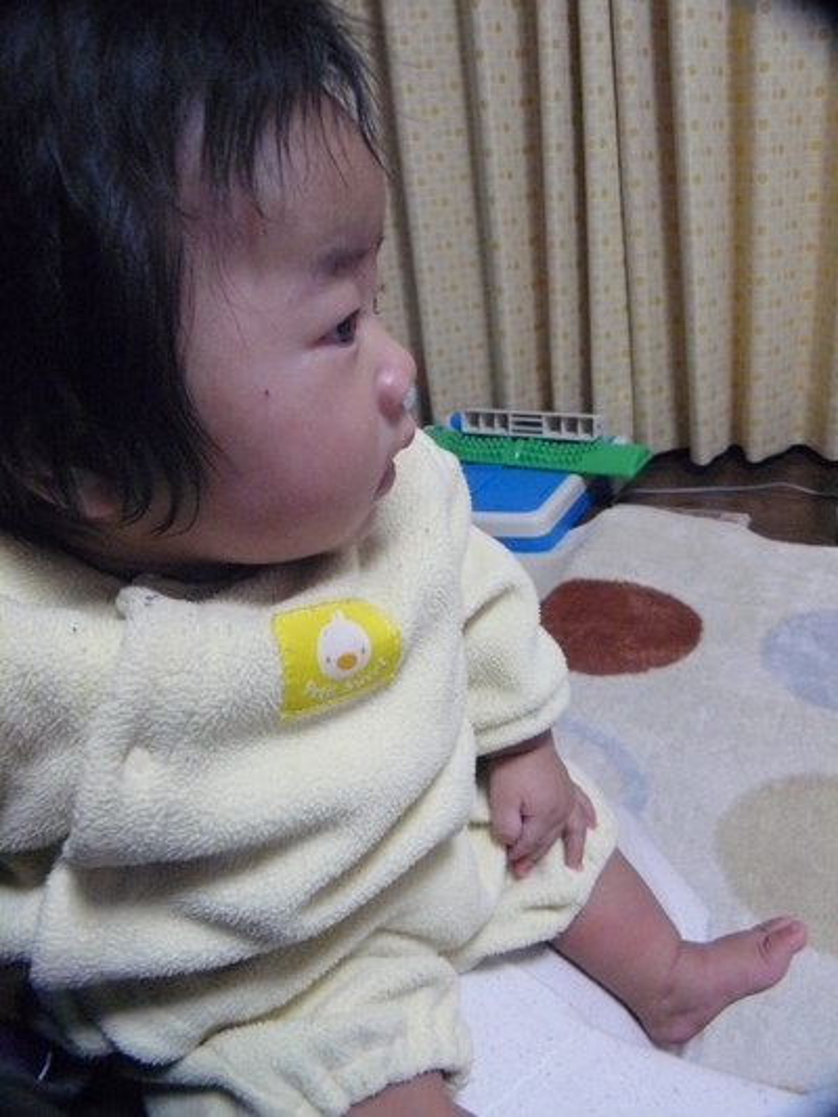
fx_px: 1162
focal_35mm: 36
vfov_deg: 51.3
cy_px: 558
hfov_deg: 39.7
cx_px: 419
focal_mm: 6
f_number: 2.8
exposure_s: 1/25
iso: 400
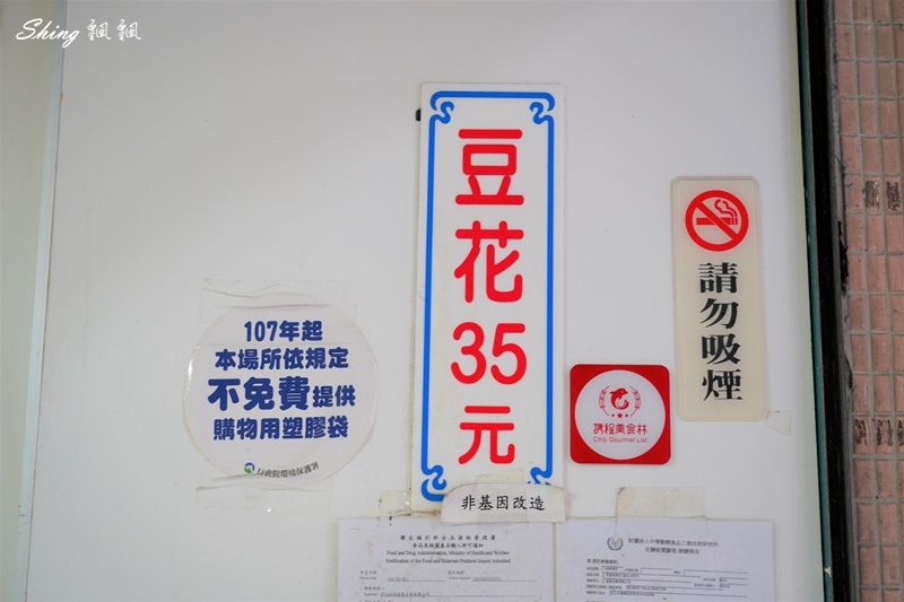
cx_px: 452
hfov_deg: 40.4
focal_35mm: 49
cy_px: 301
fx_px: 1230
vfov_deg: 27.5
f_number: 4
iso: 500
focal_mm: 49
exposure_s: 1/25
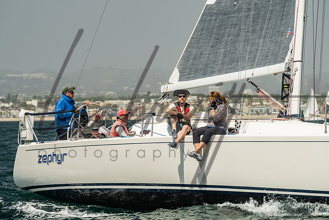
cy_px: 79
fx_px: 1787
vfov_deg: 7.0
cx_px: 163
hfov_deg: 10.5
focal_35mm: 196
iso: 320
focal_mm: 150
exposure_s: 1/1000
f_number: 6.3
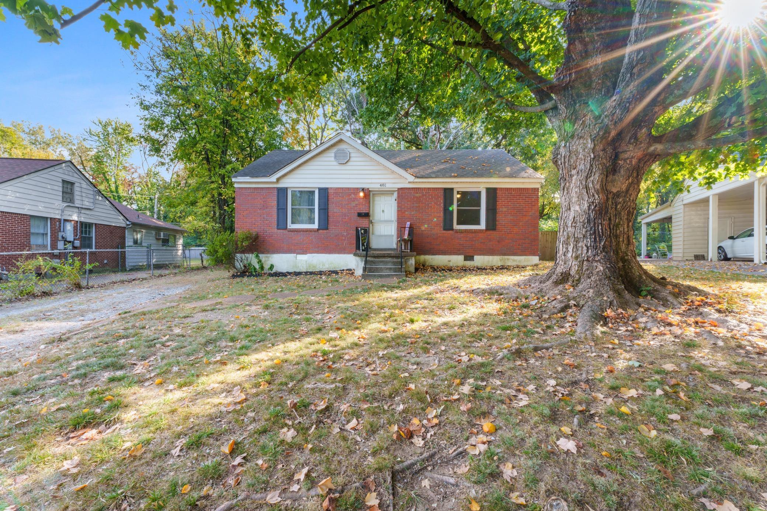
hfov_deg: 104.3
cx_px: 384
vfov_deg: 81.2
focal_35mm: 14
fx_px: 298
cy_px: 256
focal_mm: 14
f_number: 22
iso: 160
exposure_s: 1/1.67
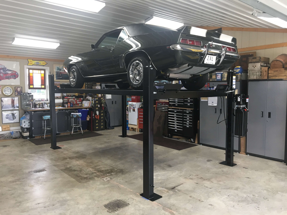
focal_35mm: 29
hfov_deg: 61.7
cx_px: 144
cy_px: 108
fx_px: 240
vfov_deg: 48.2
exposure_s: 1/30
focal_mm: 4.15
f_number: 2.2
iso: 64
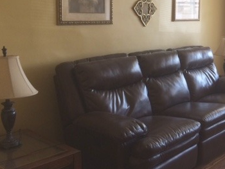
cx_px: 192
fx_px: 345
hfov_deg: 34.6
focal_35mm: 53
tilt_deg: -7.3
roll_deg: -0.9
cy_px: 57
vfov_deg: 27.4
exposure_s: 1/30
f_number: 2.2
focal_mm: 4.15
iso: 50
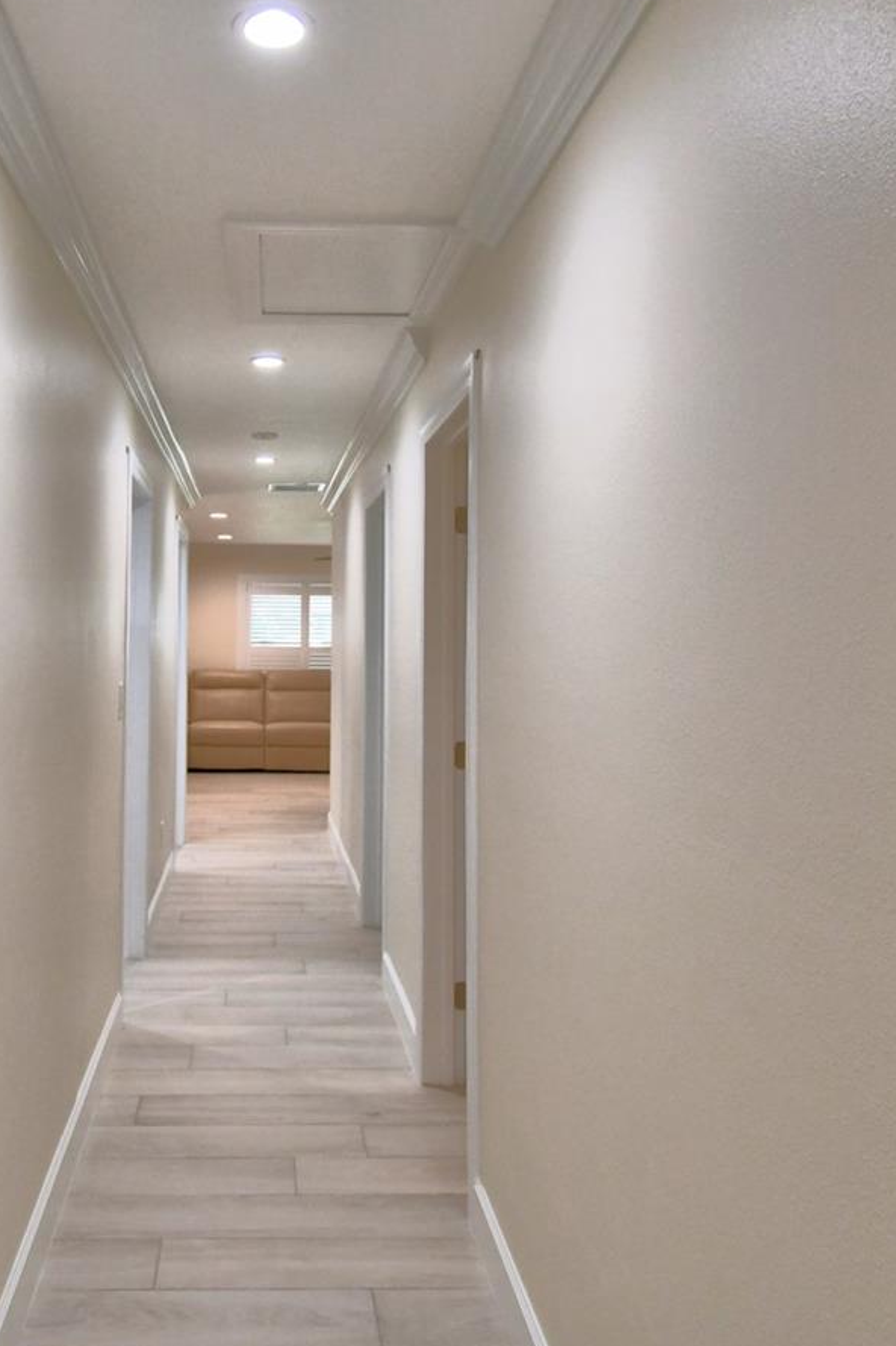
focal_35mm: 27
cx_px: 282
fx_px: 1009
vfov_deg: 67.1
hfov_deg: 46.9
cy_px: 589
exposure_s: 1/80
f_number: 4.5
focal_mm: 10
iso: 400
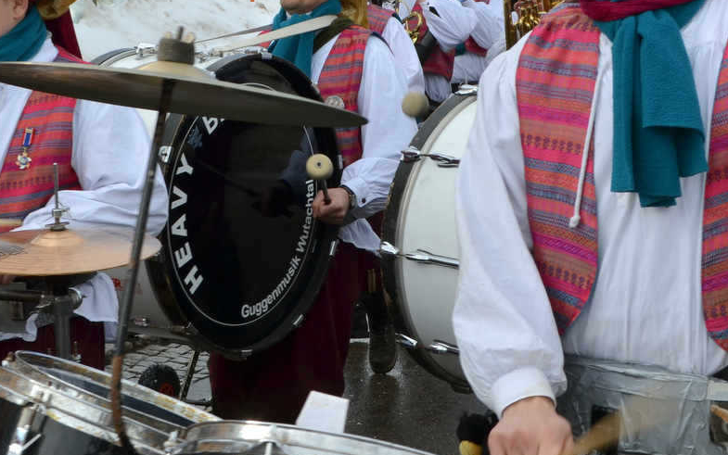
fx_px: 1607
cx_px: 299
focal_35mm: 81
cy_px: 111
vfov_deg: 16.0
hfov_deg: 25.5
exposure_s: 1/200
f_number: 10
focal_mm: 26
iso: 100
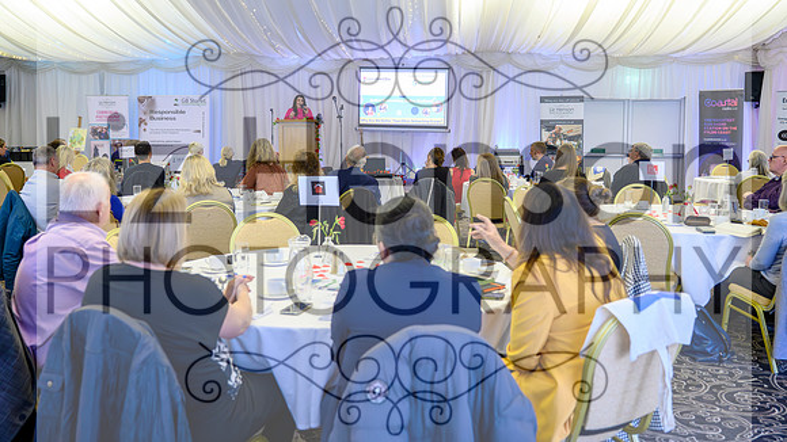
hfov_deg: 58.8
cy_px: 181
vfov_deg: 35.0
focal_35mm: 34
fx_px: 699
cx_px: 394
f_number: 3.5
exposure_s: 1/100
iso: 8000
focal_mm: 32
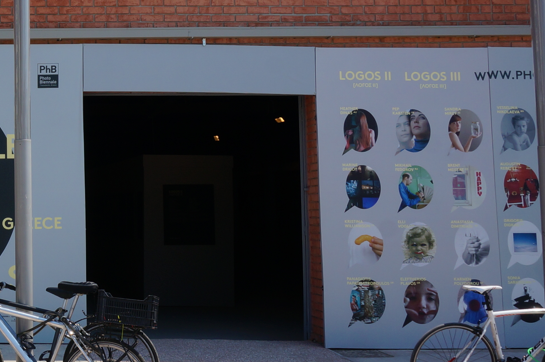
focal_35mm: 61
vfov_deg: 22.1
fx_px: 922
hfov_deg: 30.0
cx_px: -32
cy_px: 114
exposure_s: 1/125
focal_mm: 16
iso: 100
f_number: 13
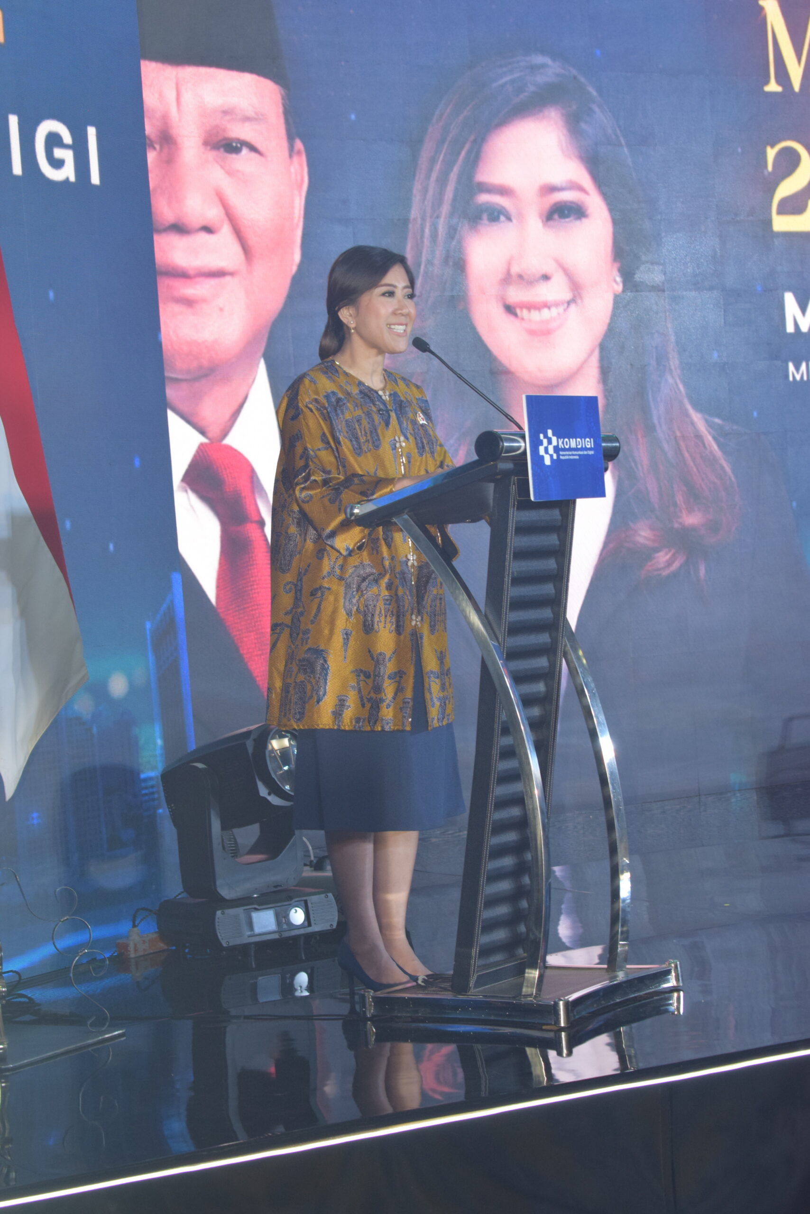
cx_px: 405
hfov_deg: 16.6
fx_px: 2783
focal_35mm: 82
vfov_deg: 24.6
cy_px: 607
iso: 800
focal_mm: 55
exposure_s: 1/60
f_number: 5.6
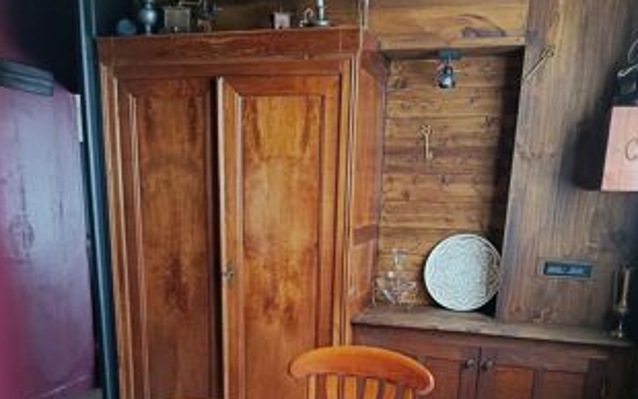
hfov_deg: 55.3
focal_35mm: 35
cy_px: 351
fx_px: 609
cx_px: 317
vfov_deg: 34.5
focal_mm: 5.24
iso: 339
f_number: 1.7
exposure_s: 1/100
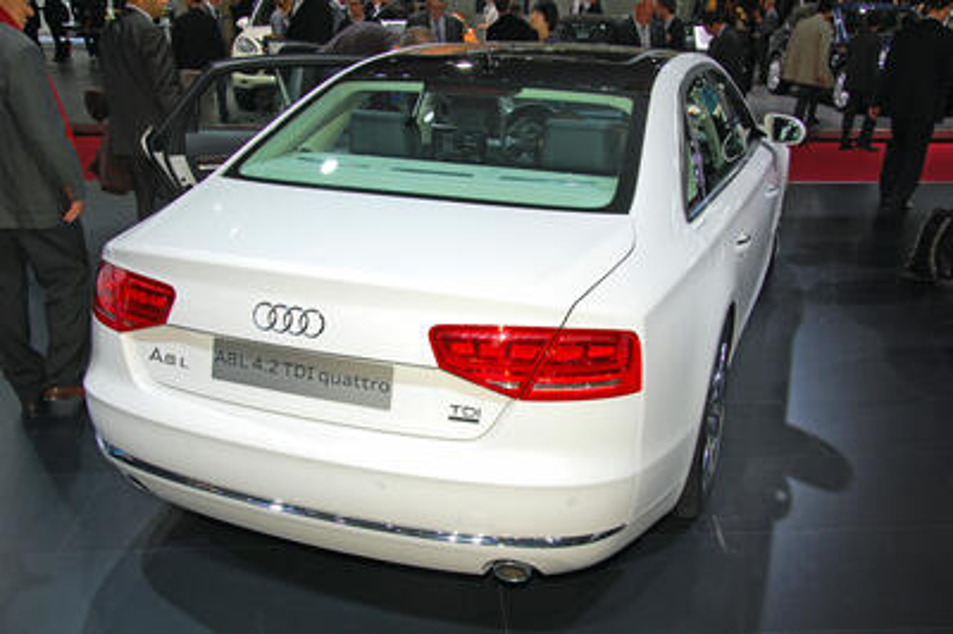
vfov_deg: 36.8
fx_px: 952
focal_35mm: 36
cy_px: 317
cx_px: 476
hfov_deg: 53.2
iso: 200
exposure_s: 1/160
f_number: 6.3
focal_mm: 24
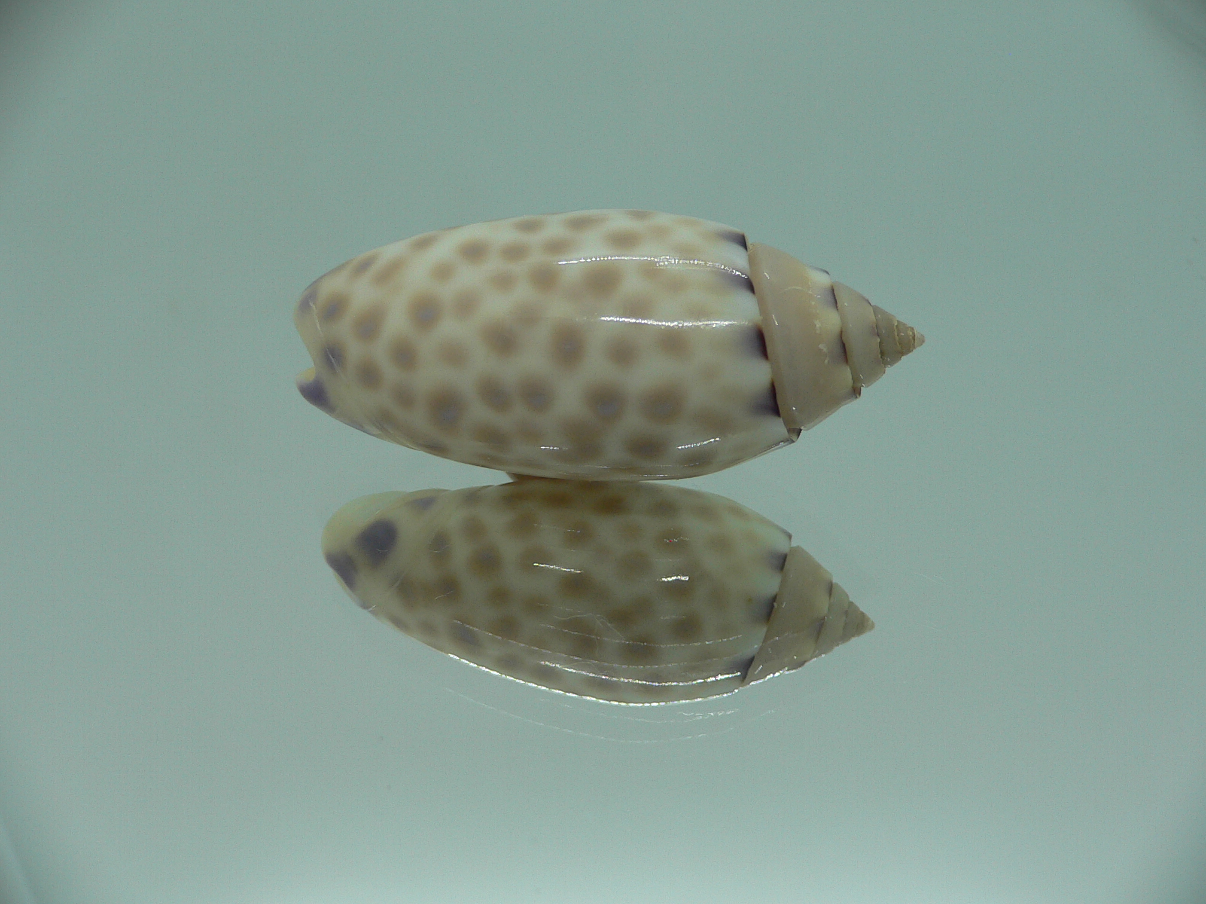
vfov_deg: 40.7
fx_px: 1219
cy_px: 452
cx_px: 603
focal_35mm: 35
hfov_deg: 52.6
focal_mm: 4.6
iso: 80
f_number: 2.8
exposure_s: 1/60
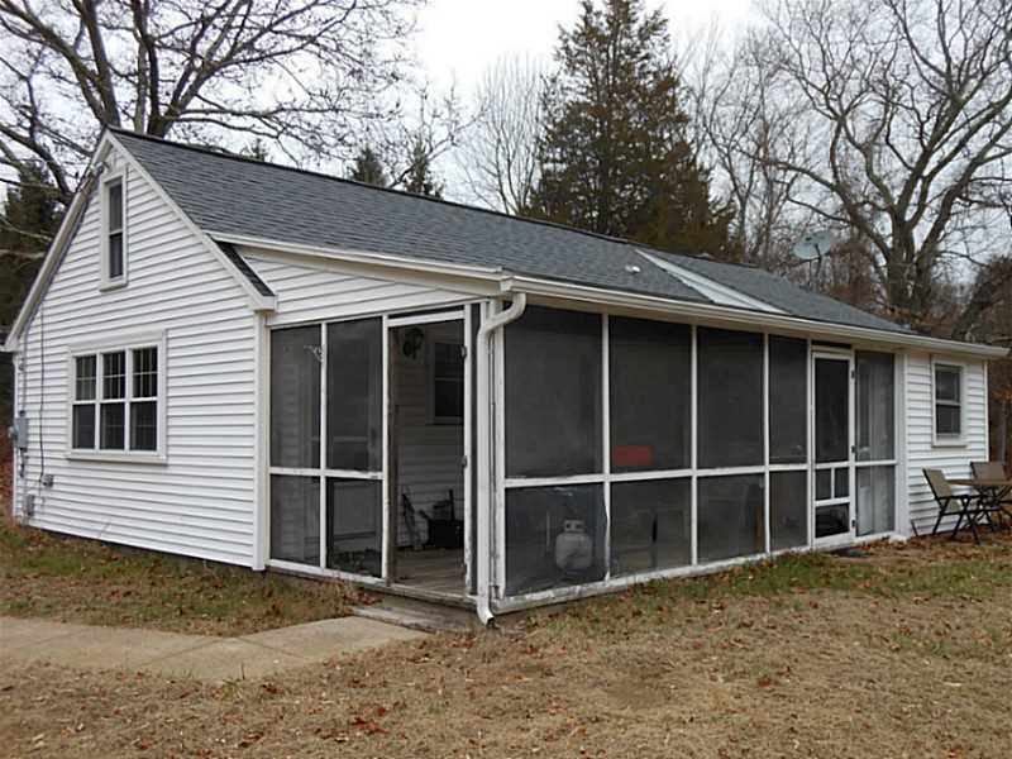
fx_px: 965
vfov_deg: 42.9
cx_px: 506
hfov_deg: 55.4
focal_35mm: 33
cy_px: 380
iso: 80
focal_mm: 6
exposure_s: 1/50
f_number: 3.5
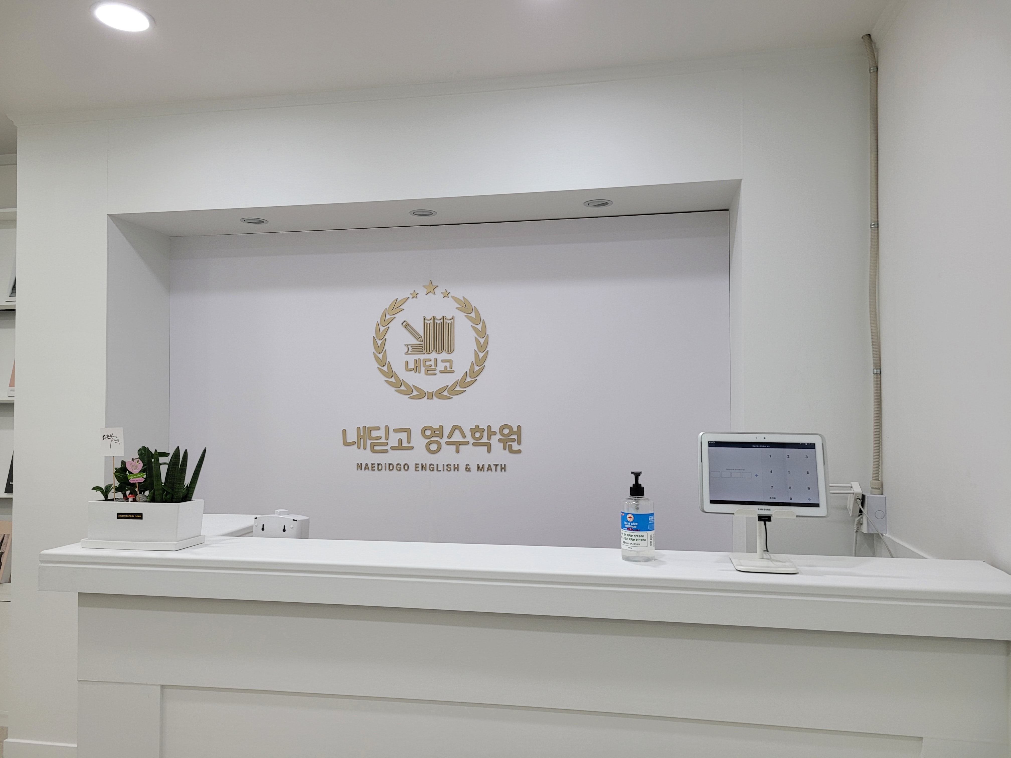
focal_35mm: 26
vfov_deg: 53.1
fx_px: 759
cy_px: 379
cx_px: 506
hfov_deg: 67.3
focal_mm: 5.4
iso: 100
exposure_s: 1/120
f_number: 1.8
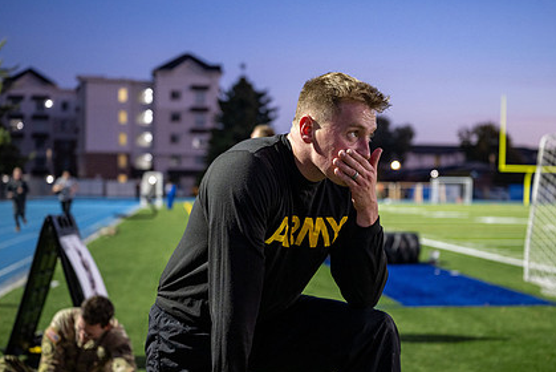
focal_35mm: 65
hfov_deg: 30.9
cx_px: 291
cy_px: 229
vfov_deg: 20.9
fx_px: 1005
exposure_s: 1/125
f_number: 2.8
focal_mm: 47
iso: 1250
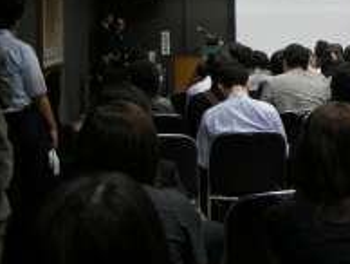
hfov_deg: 25.6
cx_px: 354
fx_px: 729
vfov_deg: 20.1
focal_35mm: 72
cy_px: 29
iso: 133
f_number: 2.7
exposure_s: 1/70.8
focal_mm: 7.5
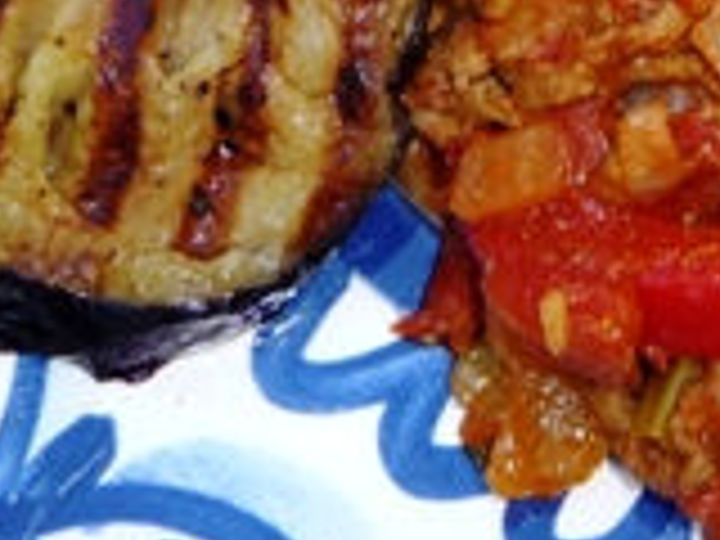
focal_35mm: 112
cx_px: 1026
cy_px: -338
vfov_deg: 12.4
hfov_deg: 16.3
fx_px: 2330
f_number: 3.3
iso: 100
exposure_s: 1/50
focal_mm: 4.7
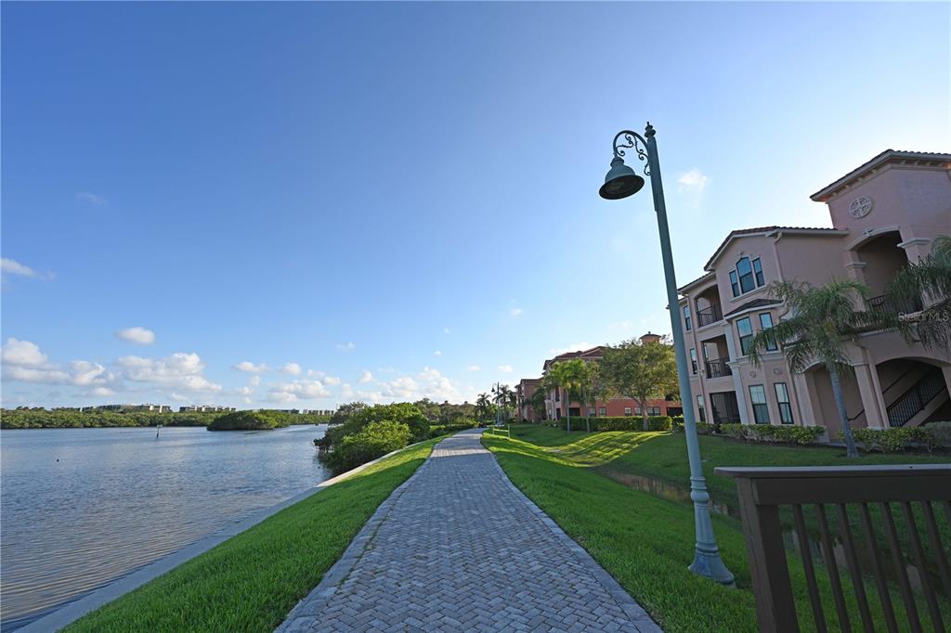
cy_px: 316
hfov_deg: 102.3
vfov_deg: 79.2
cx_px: 476
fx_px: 383
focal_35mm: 14
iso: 100
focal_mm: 14.5
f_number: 7.1
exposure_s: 1/400
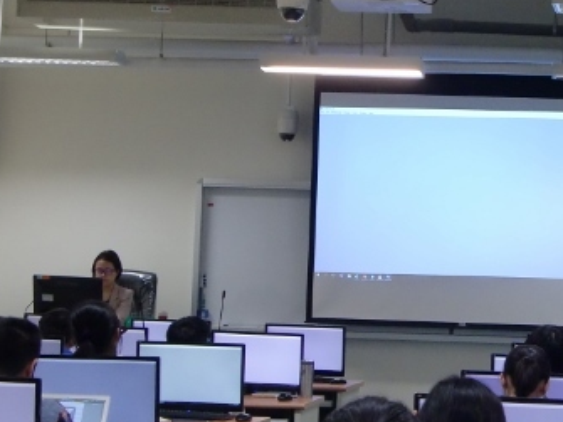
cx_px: 499
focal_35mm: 105
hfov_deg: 18.4
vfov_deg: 14.1
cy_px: 235
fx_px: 1707
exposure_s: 1/60
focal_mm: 9.8
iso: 250
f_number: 3.6
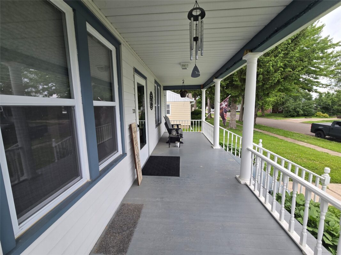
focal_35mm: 13
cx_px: 170
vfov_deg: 89.9
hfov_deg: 106.2
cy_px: 128
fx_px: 128
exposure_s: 1/351
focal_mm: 2.2
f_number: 2.2
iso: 50
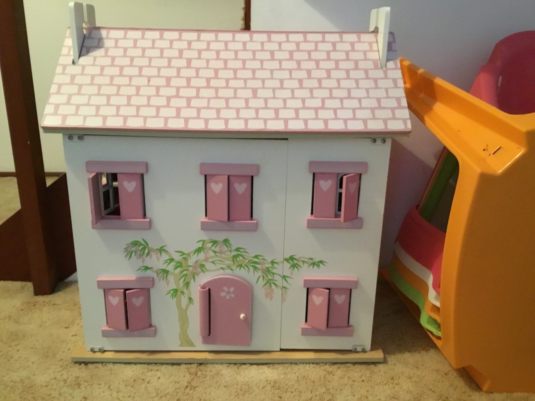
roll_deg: -0.9
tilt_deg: -17.3
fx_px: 479
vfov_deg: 45.4
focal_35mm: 31
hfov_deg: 58.4
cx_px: 268
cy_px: 200
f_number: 2.4
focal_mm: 3.3
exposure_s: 1/17
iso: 320
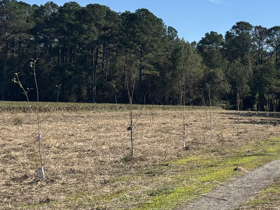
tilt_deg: -0.2
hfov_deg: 18.9
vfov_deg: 17.0
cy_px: 102
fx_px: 703
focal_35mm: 87
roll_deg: -2.3
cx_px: 454
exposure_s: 1/3311
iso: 50
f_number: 1.6
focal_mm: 5.96
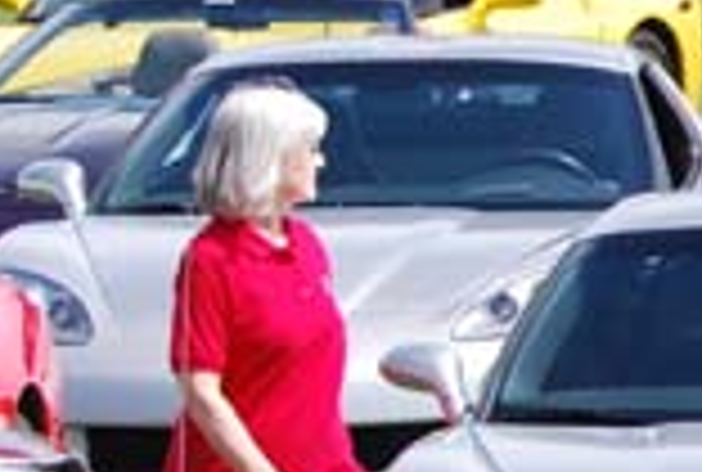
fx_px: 13455
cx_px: 1926
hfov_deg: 2.9
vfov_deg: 2.0
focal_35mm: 688
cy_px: 267
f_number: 5.6
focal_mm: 70
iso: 160
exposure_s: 1/500
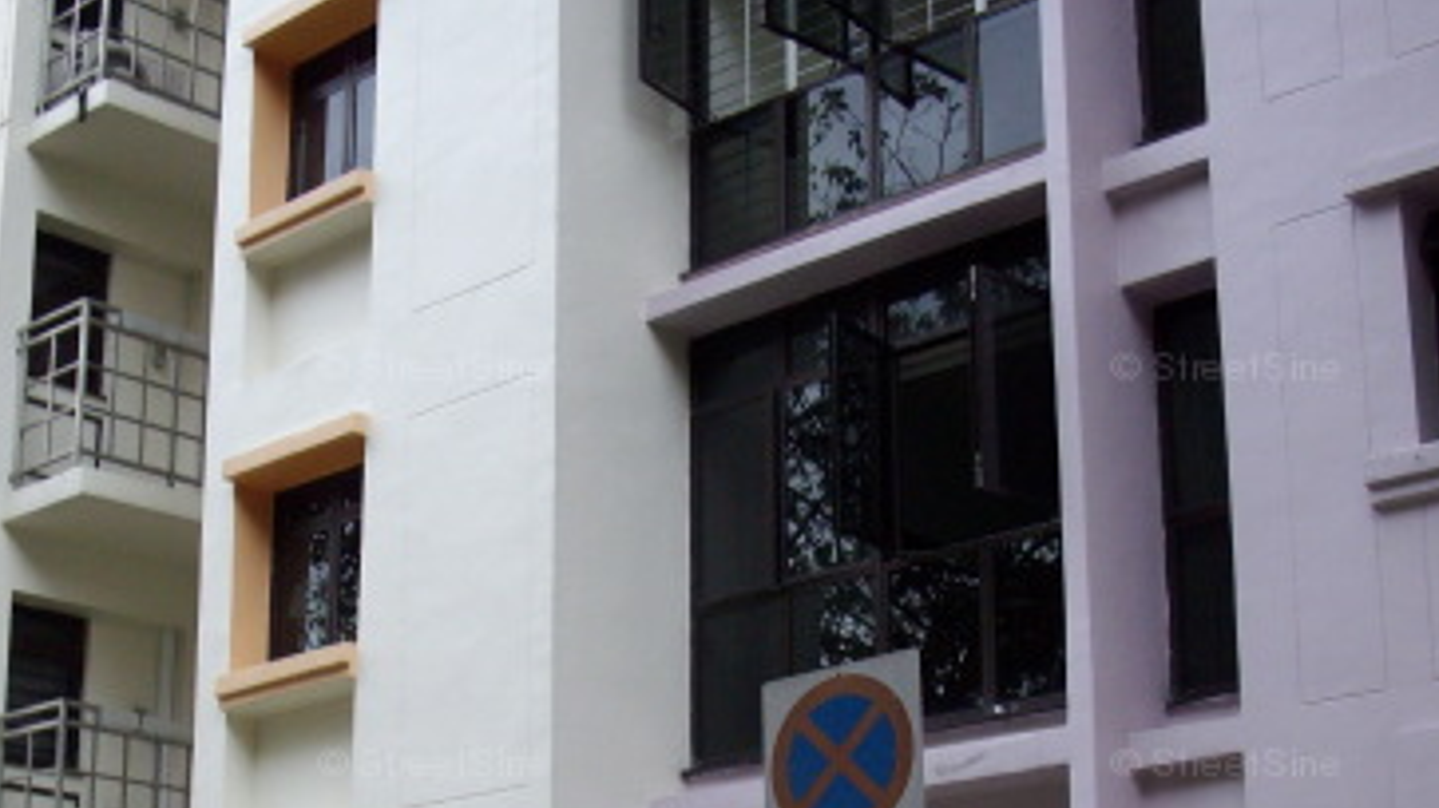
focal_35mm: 61
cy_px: 768
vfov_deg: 19.3
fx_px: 2327
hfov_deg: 34.3
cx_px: 614
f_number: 2.8
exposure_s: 1/60
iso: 160
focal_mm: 6.2
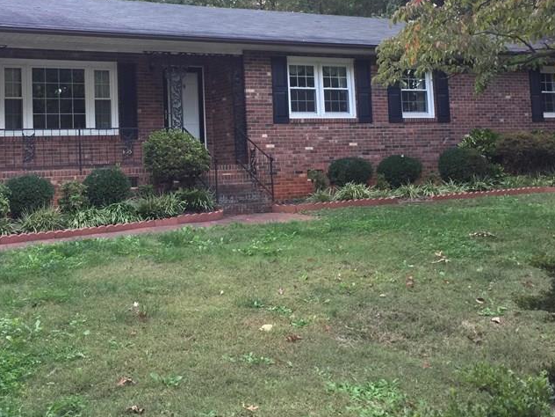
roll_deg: +0.8
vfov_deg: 30.5
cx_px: 223
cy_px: 114
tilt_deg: +3.2
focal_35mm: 47
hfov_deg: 40.3
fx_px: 754
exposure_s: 1/15
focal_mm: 4.15
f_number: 2.2
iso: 32
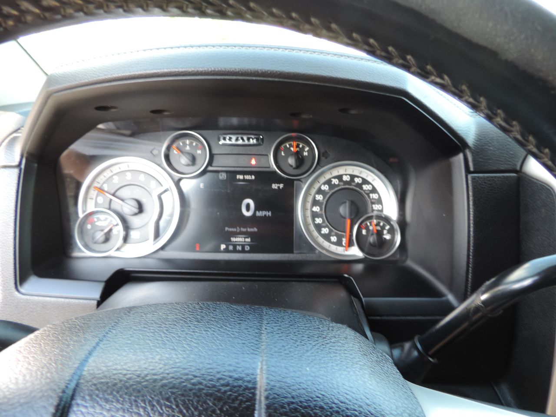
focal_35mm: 24
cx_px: 278
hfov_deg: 71.6
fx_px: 385
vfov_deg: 56.8
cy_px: 208
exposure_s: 1/30
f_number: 3
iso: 140
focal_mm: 4.3
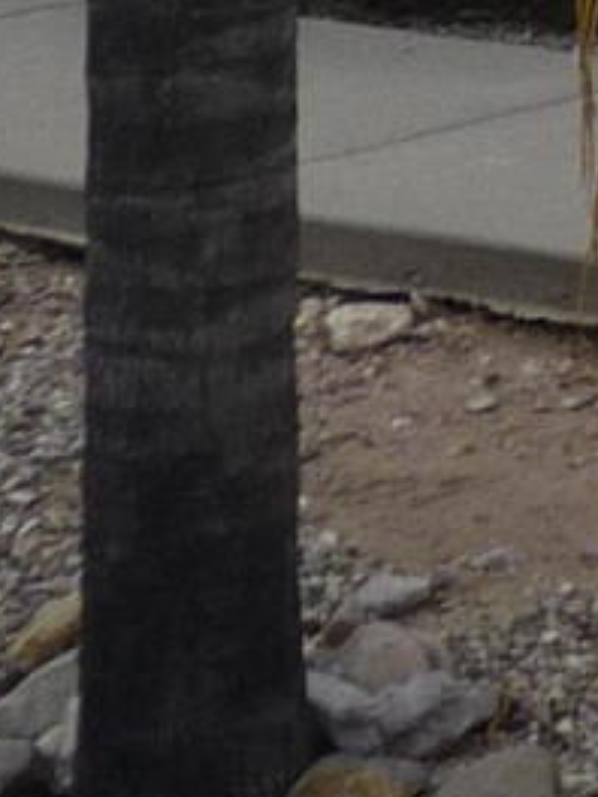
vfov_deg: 7.3
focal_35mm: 250
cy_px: -1259
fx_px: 5758
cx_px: 1788
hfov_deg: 5.6
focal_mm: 5.5
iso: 100
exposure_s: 1/800
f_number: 2.8
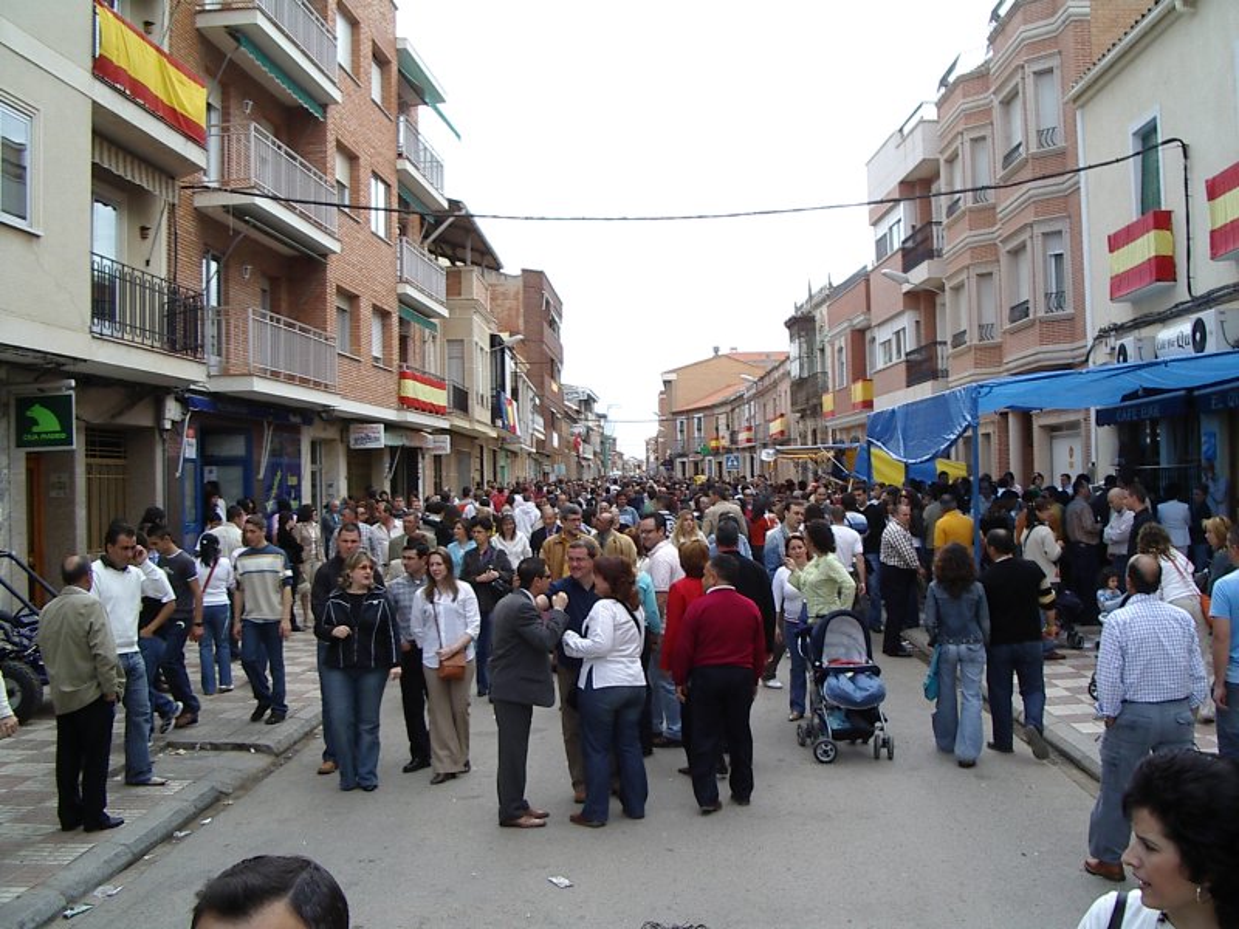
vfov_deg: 37.7
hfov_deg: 49.0
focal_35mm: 38
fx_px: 1360
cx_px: 620
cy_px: 464
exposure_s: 1/200
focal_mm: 5.8
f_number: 4.8
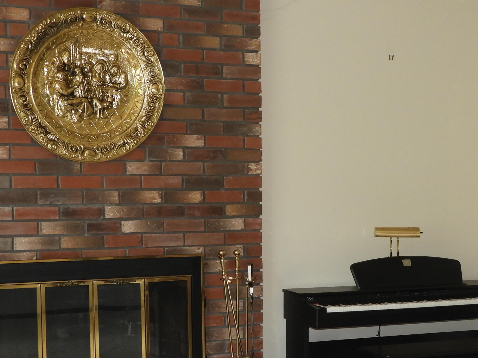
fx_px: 1036
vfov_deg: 19.5
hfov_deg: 25.7
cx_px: 358
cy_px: 262
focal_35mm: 75
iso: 200
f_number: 3.8
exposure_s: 1/30
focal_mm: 7.2
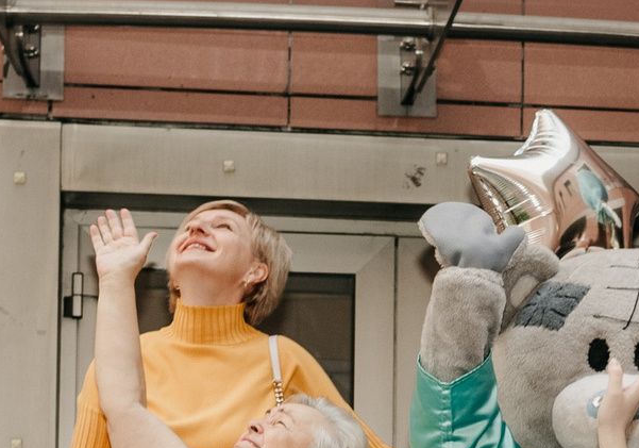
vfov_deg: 8.6
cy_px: 681
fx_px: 2903
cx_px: 624
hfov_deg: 12.4
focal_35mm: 161
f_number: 4
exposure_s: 1/160
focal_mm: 35
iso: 400
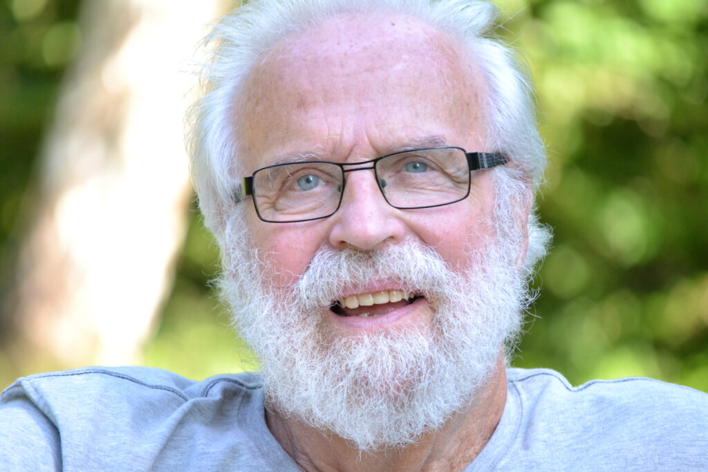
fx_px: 5900
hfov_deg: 6.9
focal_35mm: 300
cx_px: 354
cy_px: 236
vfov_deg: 4.6
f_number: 5.6
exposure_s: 1/320
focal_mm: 200
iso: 1600
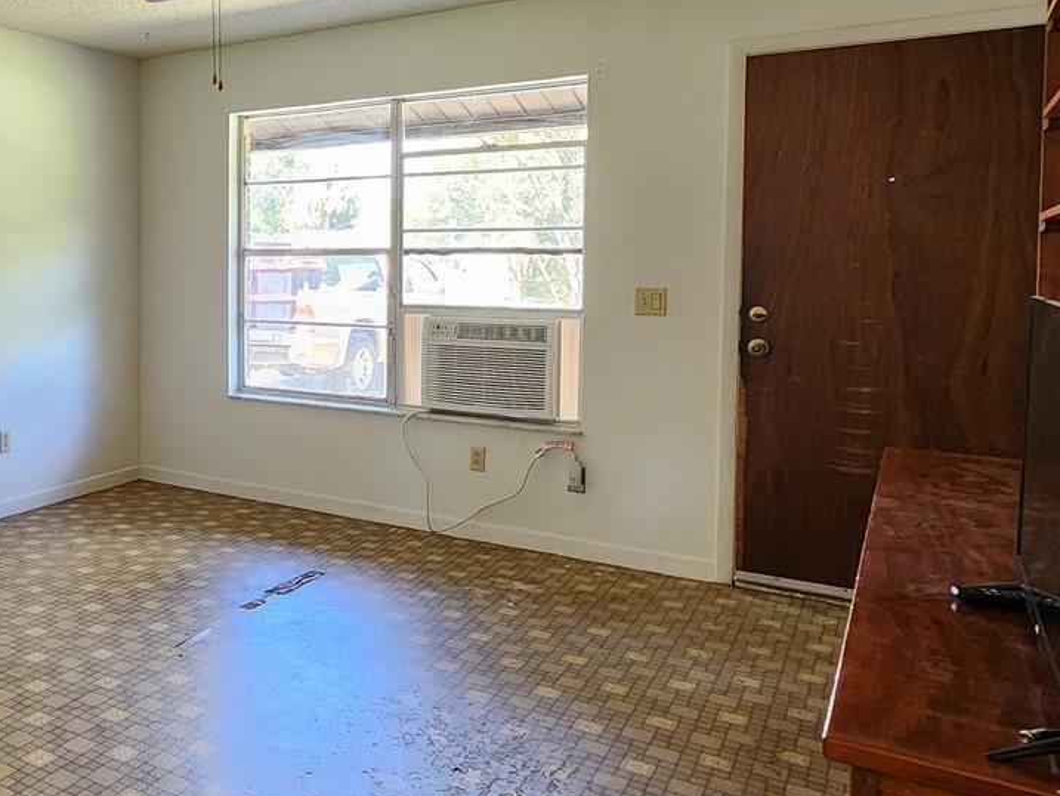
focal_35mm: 29
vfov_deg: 47.9
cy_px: 305
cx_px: 137
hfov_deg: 54.9
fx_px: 888
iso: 250
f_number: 2.2
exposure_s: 1/60
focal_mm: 2.2
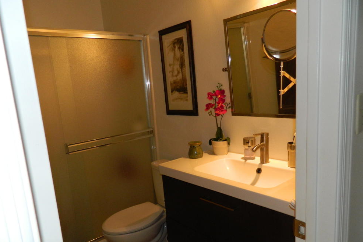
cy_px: 140
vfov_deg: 47.7
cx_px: 180
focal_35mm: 27
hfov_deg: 67.4
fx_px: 272
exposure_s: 1/30
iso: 200
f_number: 3.1
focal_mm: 4.5
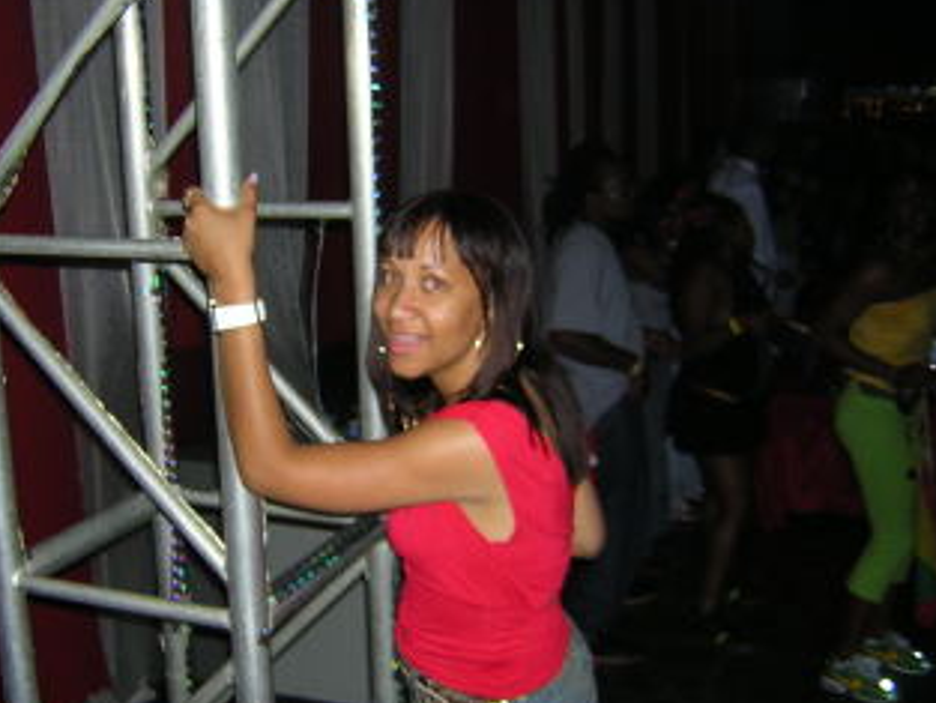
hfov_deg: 41.1
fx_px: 1244
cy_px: 311
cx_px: 395
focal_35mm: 46
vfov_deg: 31.5
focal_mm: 4.7
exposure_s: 1/60.1
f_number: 2.6
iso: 213
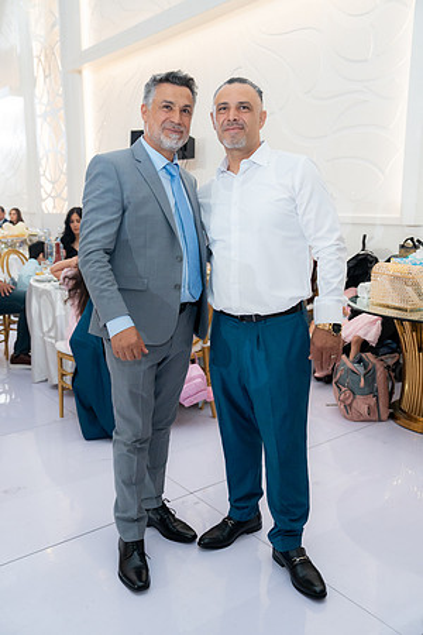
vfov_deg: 58.7
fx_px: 564
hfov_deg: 41.1
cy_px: 318
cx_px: 212
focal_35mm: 32
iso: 3200
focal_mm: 32
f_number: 3.5
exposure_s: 1/200
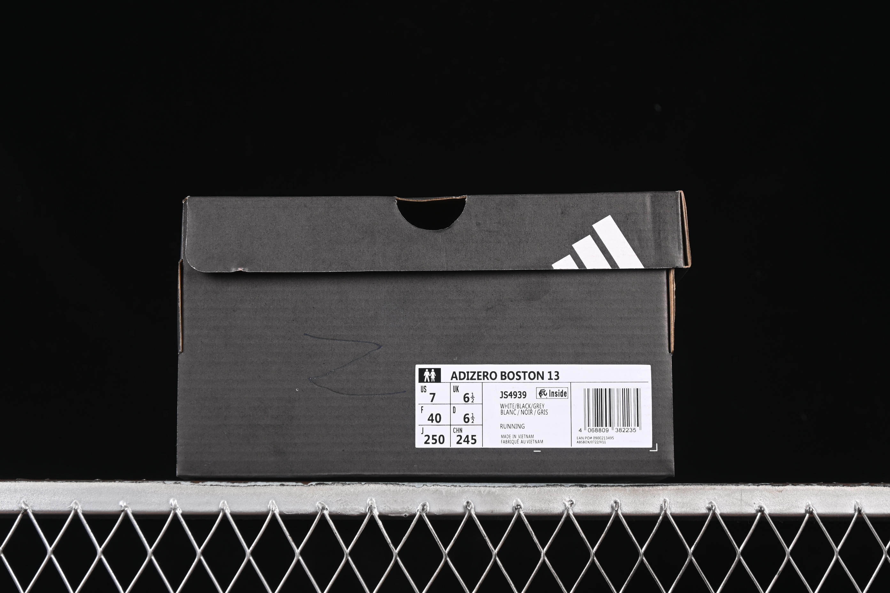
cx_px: 445
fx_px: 1854
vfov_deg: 18.2
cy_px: 296
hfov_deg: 27.0
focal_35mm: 75
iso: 160
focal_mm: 50
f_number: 6.3
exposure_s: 1/60
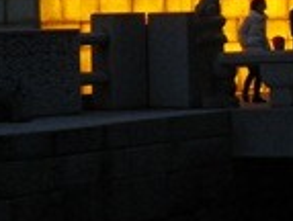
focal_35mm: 173
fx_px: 1468
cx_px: 236
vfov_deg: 8.5
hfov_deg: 11.4
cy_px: -78
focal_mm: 11.1
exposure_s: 1/60
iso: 320
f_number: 4.6
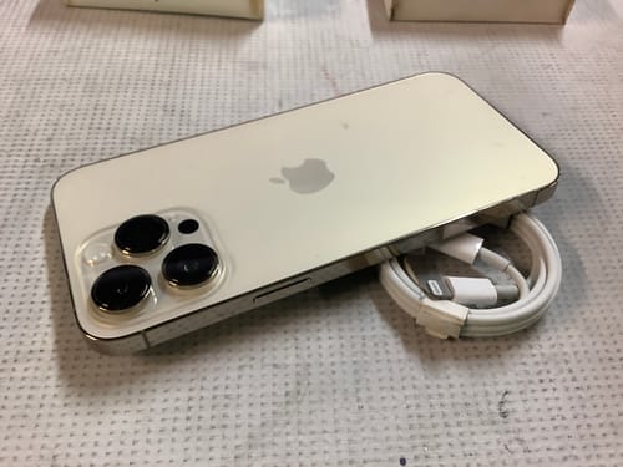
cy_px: 234
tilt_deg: -52.3
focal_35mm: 31
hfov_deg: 58.4
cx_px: 312
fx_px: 558
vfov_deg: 45.4
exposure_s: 1/50
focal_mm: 3.3
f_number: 2.4
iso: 160
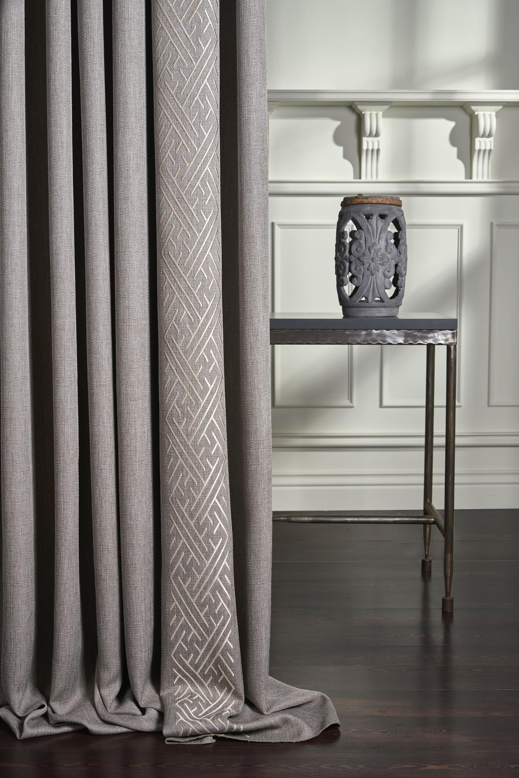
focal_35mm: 50
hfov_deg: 27.0
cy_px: 389
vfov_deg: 39.6
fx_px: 1081
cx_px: 260
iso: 100
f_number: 9
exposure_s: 1/125
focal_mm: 50
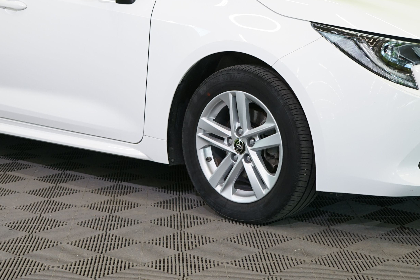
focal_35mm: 81
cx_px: 220
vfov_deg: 16.7
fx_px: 945
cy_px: 42
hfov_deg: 25.1
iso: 400
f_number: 6.3
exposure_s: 1/40
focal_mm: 33
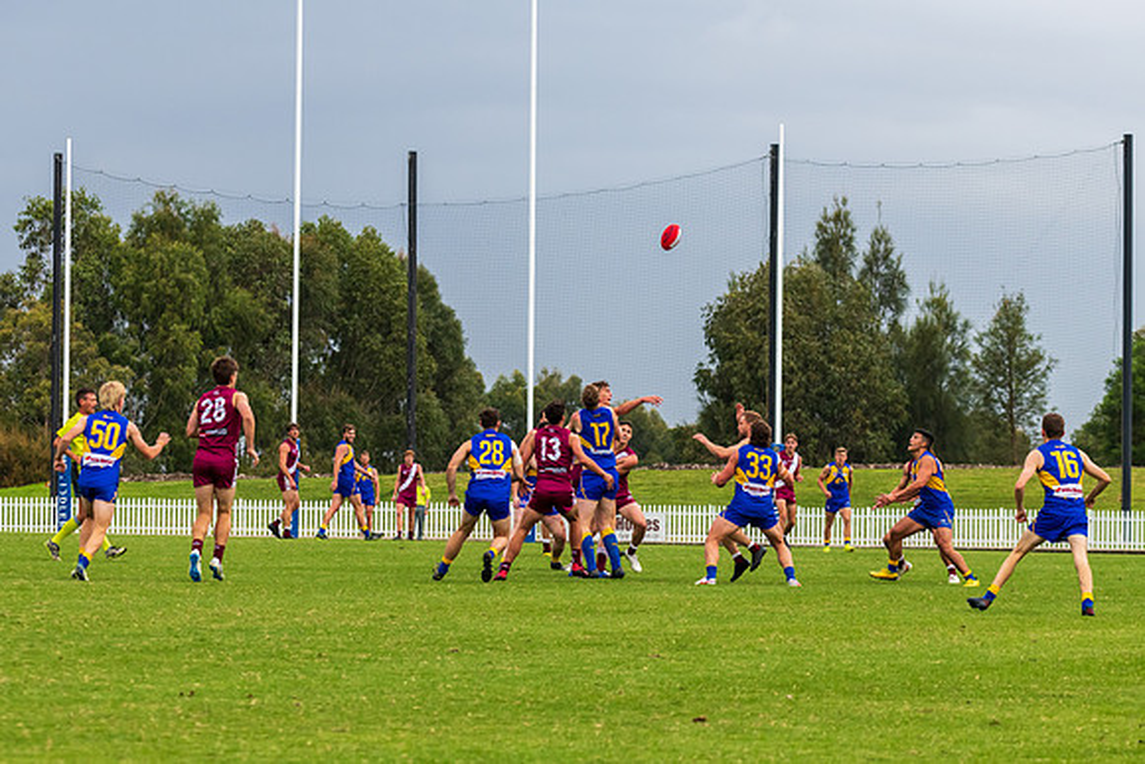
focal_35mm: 172
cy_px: 431
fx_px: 5456
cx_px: 585
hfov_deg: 12.0
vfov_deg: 8.0
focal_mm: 150
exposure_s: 1/1250
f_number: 10
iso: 1000
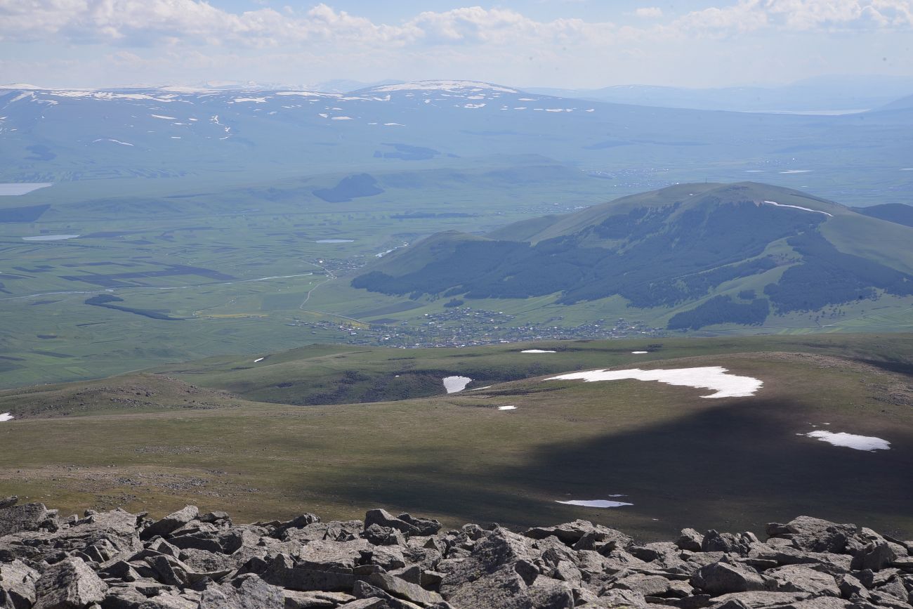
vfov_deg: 27.0
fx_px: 1268
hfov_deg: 39.6
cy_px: 304
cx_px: 456
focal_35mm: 50
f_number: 18
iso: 160
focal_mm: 50
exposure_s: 1/125
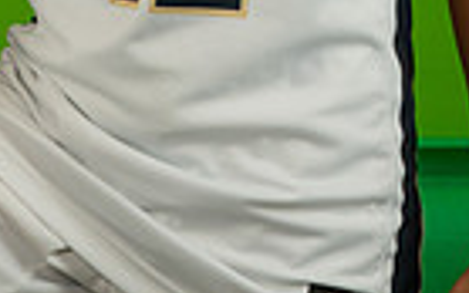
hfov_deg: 10.5
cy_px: -510
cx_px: 216
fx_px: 2545
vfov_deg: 6.2
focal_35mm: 199
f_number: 20
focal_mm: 35
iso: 800
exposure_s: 1/60
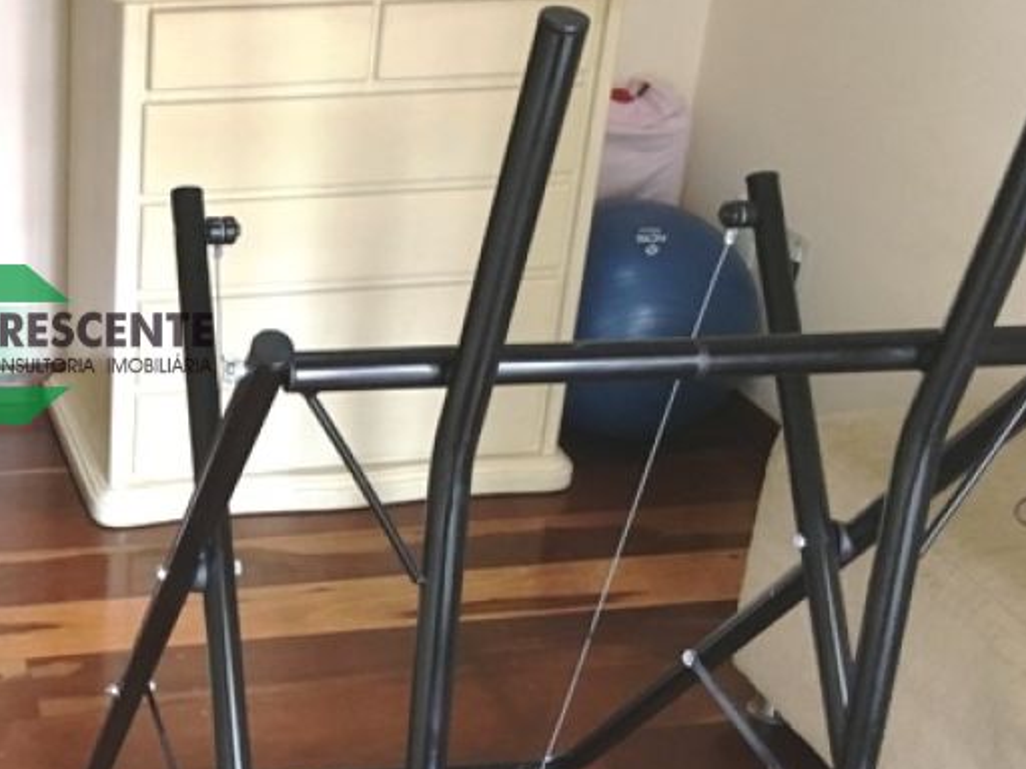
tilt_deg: -26.7
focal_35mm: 58
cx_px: 32
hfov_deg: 31.1
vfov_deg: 25.2
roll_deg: -0.8
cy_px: 344
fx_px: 1719
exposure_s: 1/30
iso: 125
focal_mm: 4.15
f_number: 2.2
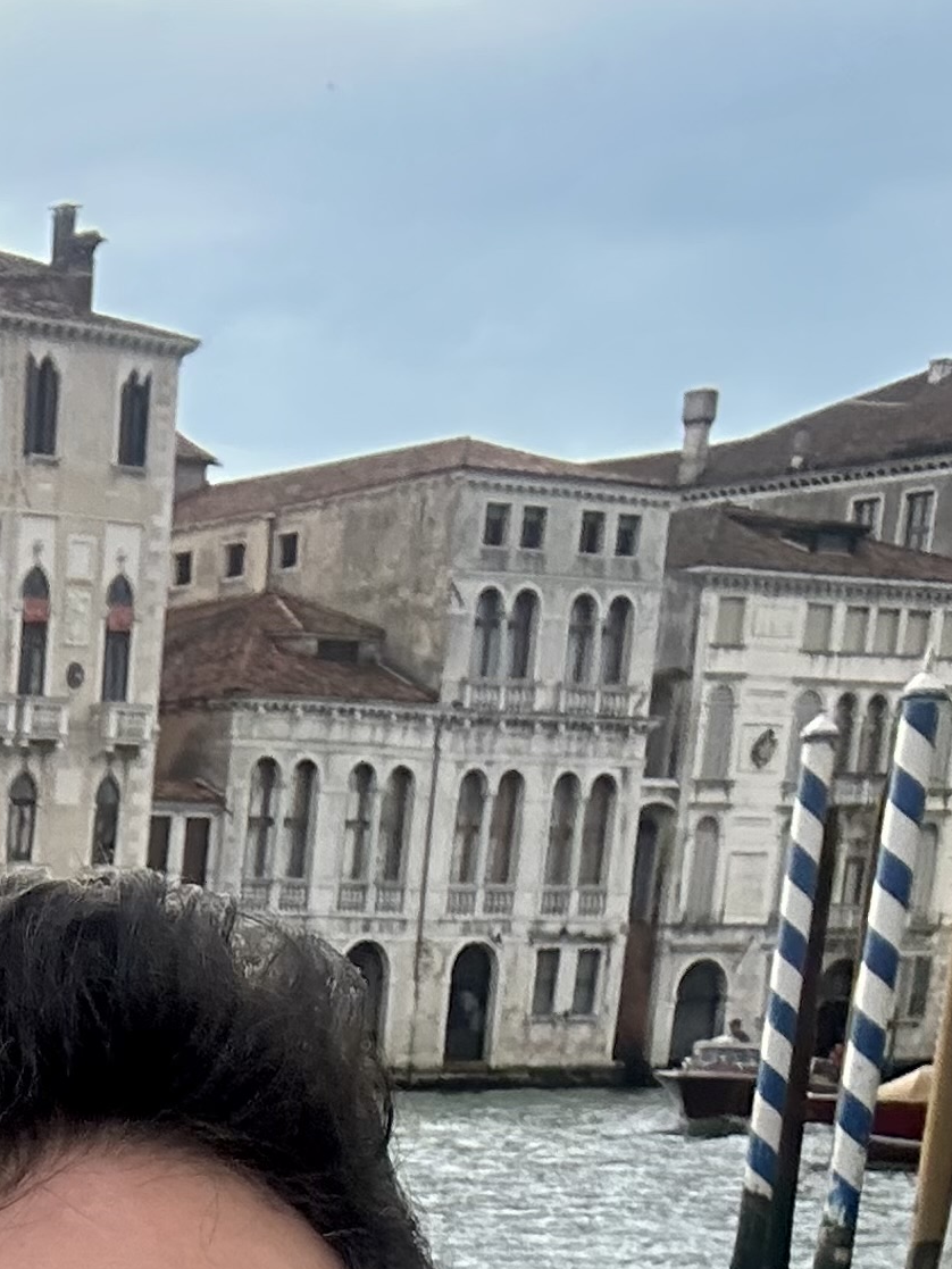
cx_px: -631
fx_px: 3043
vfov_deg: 19.4
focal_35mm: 83
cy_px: 2084
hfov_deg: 15.8
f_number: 1.9
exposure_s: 1/458
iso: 25
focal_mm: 2.69
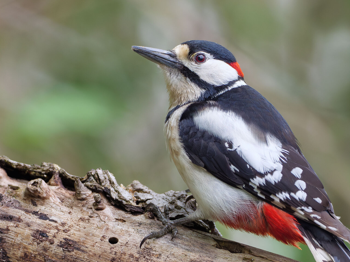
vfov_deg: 1.6
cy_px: 166
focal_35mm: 952
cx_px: 179
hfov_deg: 2.1
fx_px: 9623
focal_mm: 300
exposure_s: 1/640
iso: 1250
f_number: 4
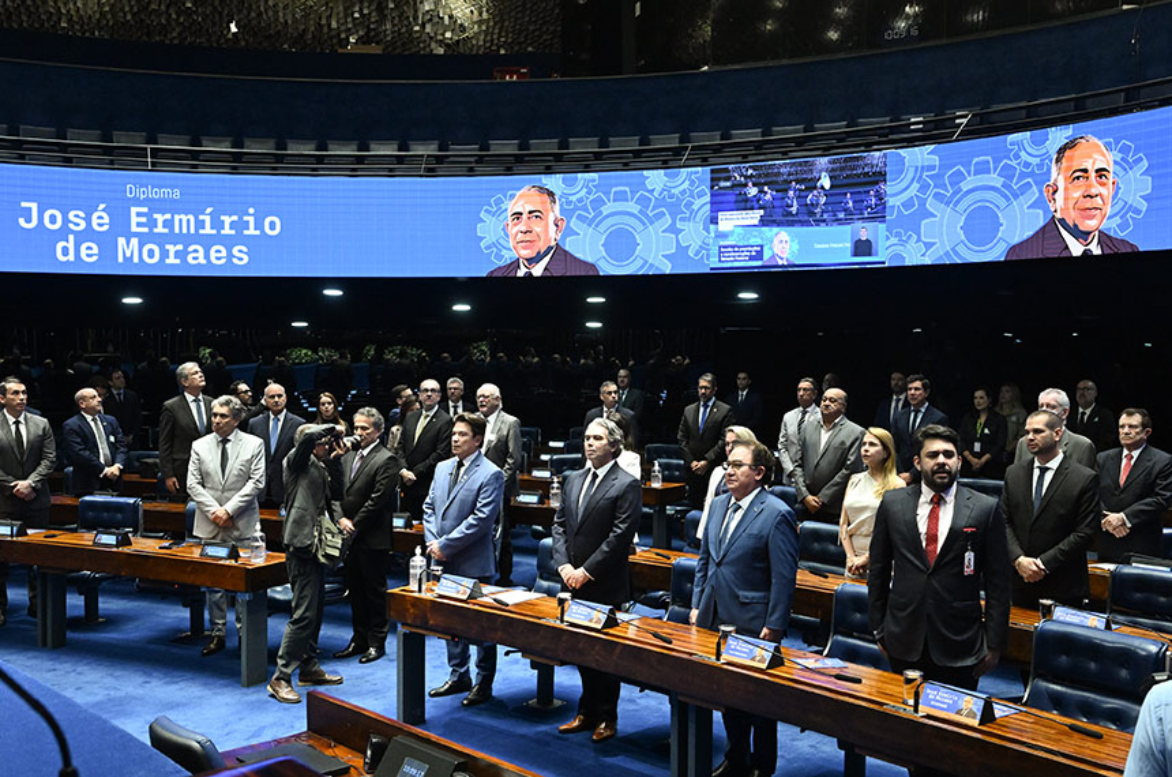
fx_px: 1170
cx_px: 586
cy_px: 388
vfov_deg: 36.7
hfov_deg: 53.2
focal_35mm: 36
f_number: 4.5
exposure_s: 1/250
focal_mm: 24
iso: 4000
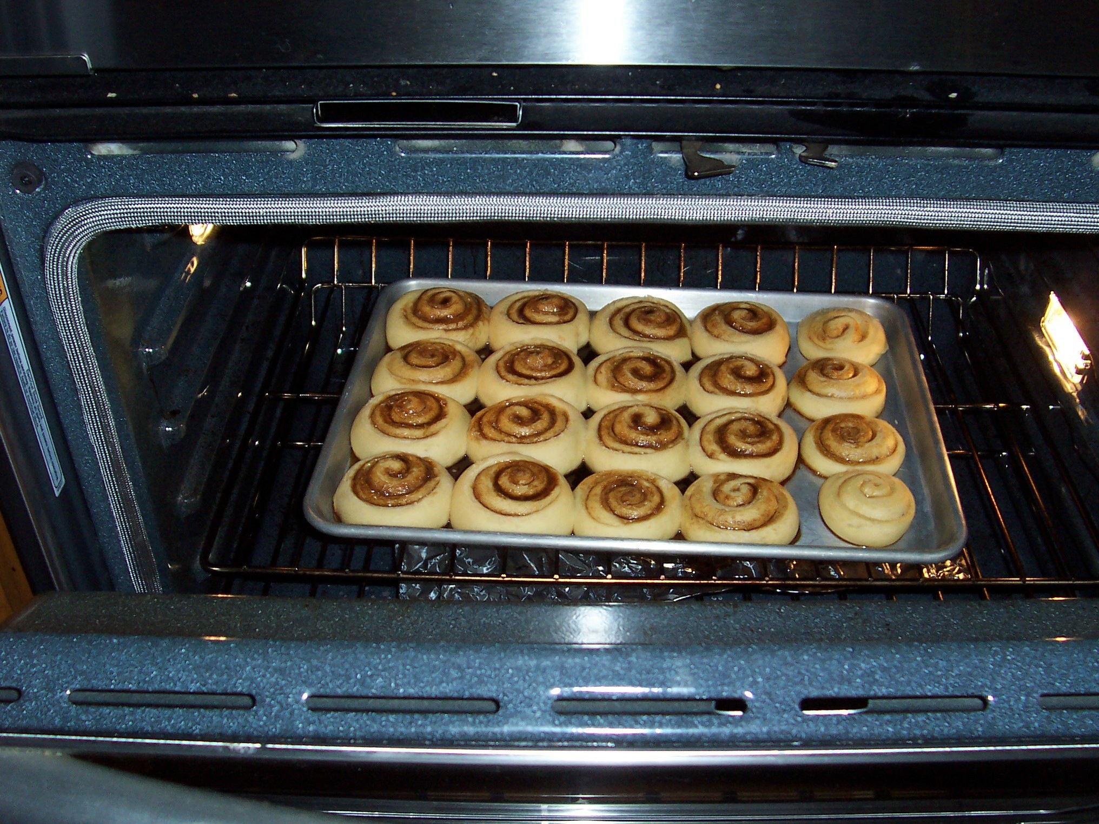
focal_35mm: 37
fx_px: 1175
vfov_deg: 38.7
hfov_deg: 50.1
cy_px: 412
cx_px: 550
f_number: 2.8
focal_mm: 5.6
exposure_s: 1/60
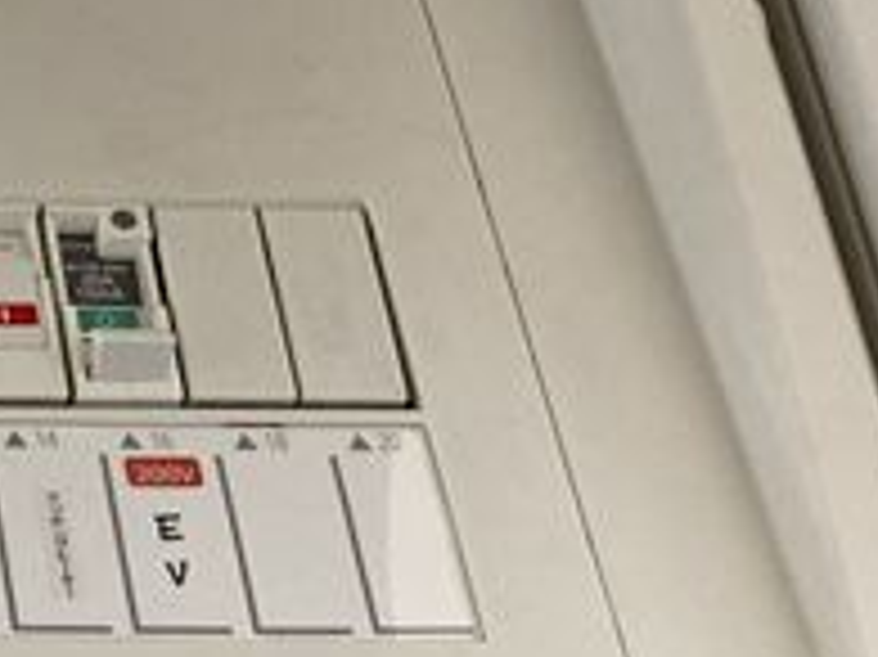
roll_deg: -0.3
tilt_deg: +35.1
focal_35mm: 92
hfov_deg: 18.7
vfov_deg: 16.0
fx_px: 2332
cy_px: 324
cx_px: -464
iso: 125
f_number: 1.8
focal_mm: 3.99
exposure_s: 1/60
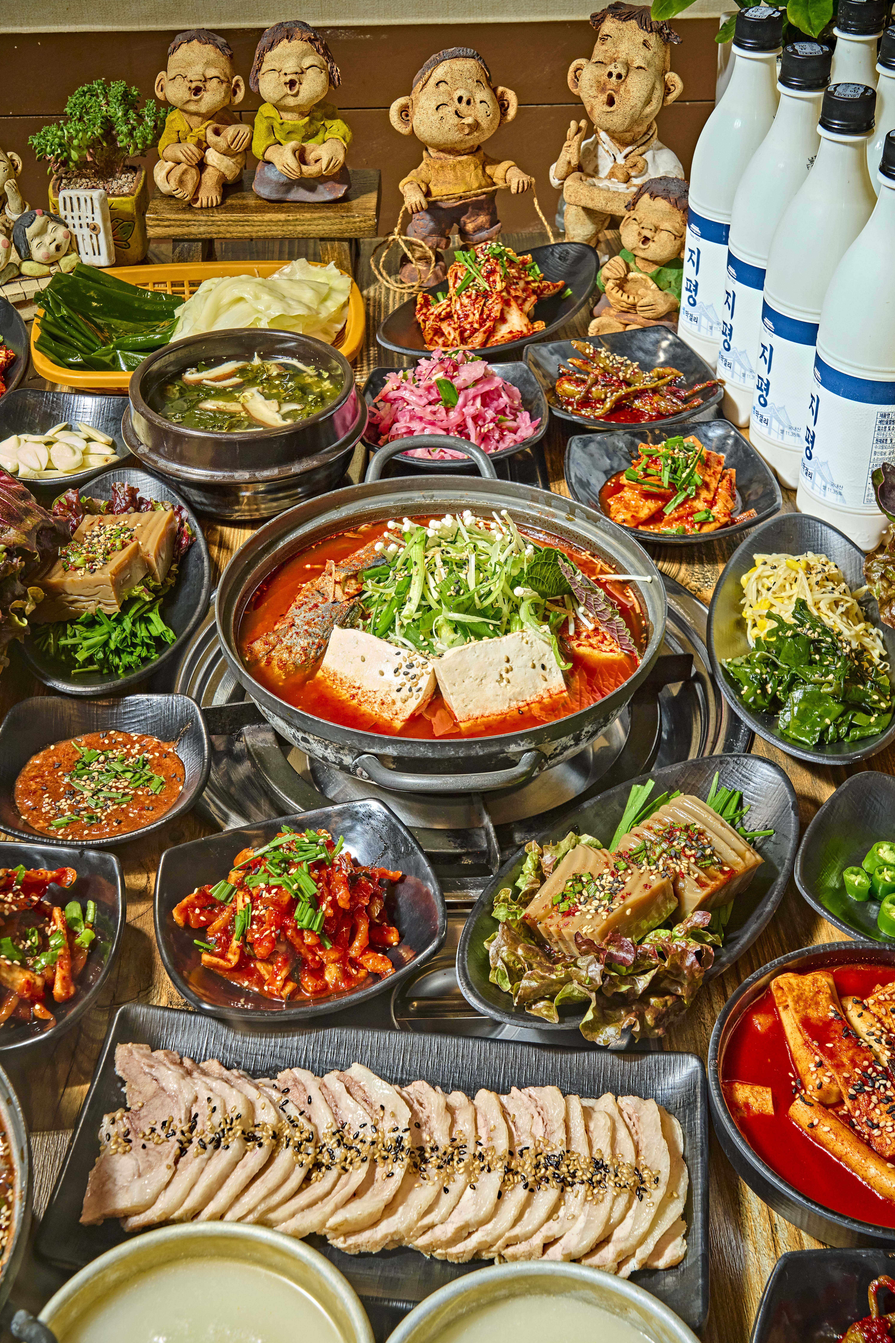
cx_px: 448
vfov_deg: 47.4
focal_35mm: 41
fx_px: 1529
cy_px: 682
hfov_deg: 32.6
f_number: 10
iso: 640
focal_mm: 40
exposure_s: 1/160
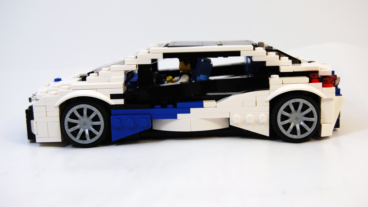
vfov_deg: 24.2
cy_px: 95
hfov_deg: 41.7
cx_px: 185
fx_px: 483
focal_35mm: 50
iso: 140
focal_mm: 31
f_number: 5.6
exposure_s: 1/125
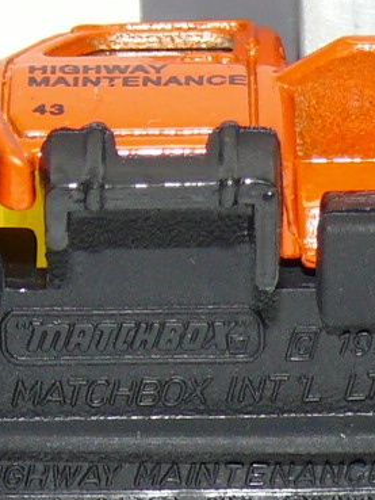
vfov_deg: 5.6
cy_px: 308
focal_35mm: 351
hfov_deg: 4.2
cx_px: 302
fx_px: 5067
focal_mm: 11.8
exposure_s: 1/30
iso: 100
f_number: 4
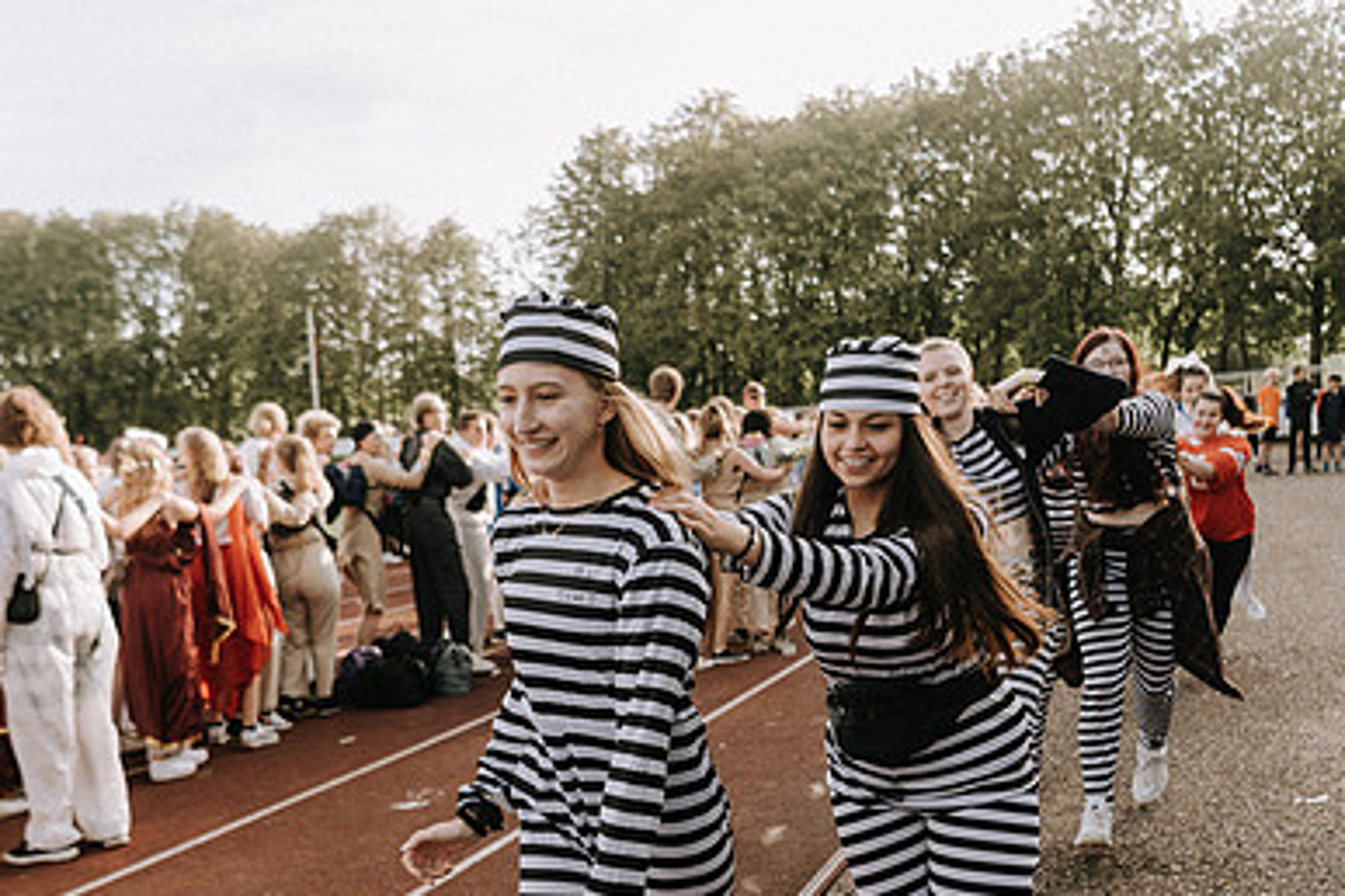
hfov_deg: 53.1
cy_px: 641
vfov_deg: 36.2
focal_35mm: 36
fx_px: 1345
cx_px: 643
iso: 100
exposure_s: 1/640
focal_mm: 24
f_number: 2.8
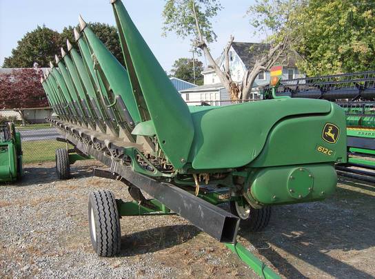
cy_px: 140
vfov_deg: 39.5
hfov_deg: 51.5
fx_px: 389
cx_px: 188
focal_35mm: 36
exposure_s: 1/436
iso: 100
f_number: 4.7
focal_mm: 6
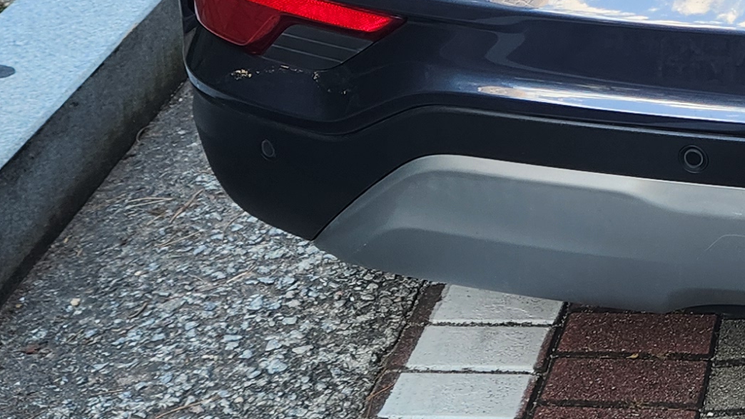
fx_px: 1896
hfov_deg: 20.2
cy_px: -256
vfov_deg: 11.9
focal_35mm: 96
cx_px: 987
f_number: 1.8
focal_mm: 5.4
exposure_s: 1/180
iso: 25
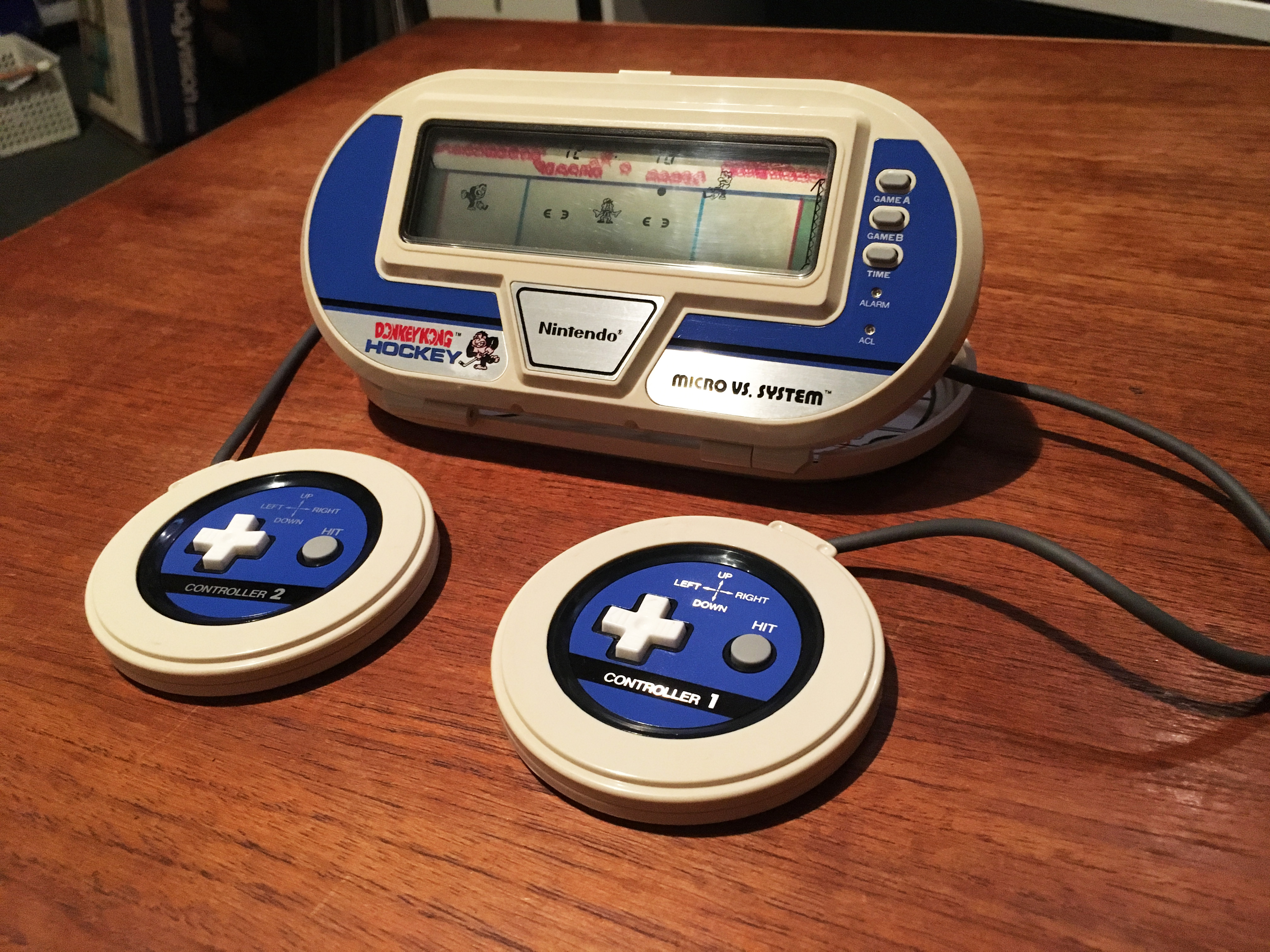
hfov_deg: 61.7
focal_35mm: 29
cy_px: 476
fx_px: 1064
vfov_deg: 48.2
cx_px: 635
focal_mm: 4.15
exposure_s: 1/17
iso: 250
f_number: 2.2
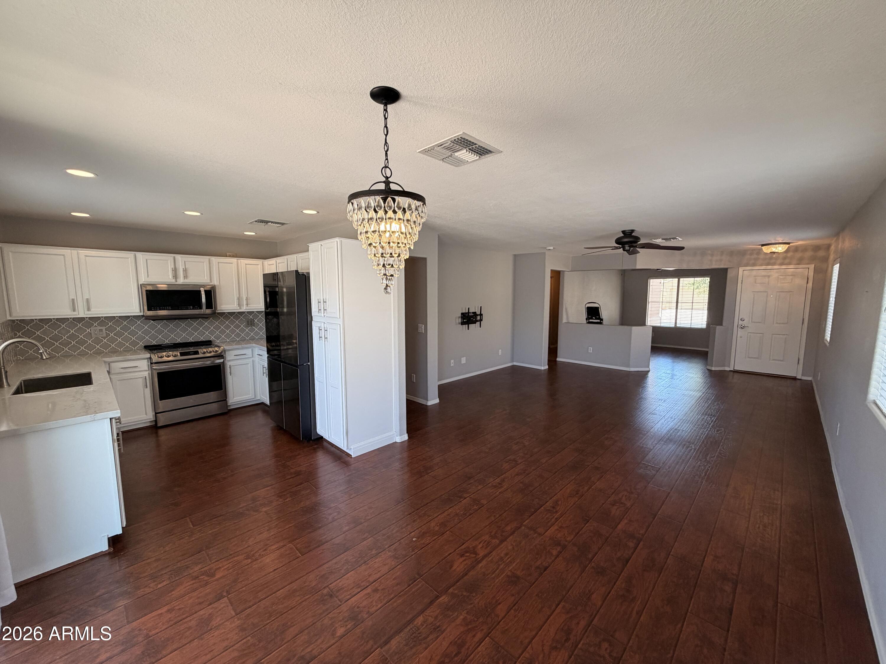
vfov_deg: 85.7
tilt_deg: -5.7
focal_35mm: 14
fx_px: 358
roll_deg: +0.5
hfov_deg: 102.1
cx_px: 443
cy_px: 332
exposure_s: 1/120
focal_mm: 2.22
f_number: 2.2
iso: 160
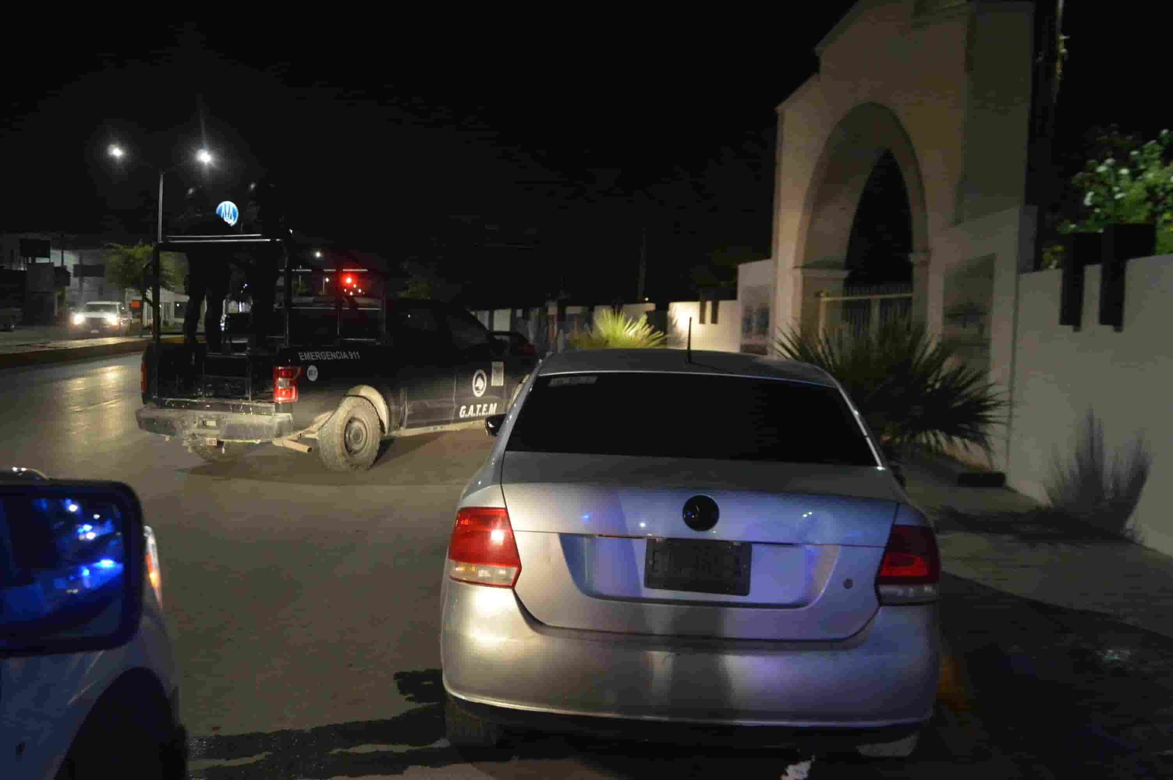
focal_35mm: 36
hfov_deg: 53.2
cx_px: 586
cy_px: 390
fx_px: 1172
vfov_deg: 36.8
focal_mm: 24
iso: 3200
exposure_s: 1/30
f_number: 3.8
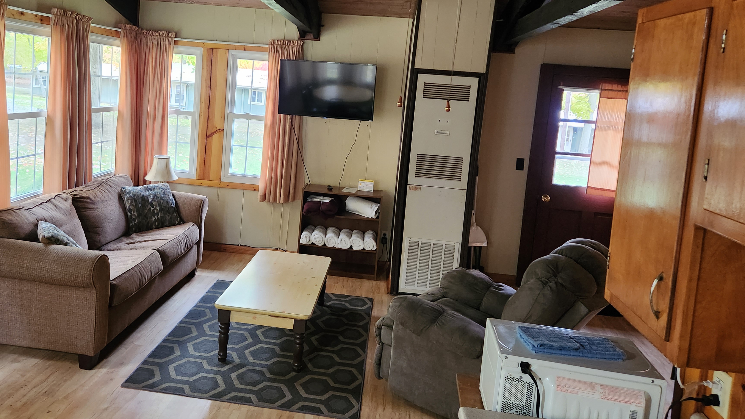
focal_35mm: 29
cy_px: 153
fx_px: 573
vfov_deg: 39.9
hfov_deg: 65.7
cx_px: 314
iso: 640
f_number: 1.8
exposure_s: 1/60
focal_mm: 5.4
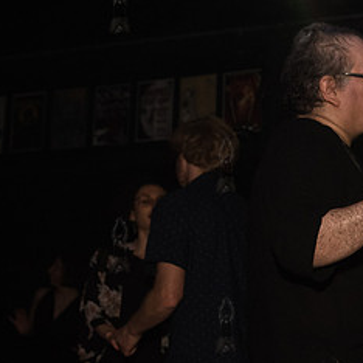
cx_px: 414
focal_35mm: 69
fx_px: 819
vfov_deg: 24.8
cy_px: 267
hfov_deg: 23.3
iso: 2000
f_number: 3.5
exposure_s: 1/250
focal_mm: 24
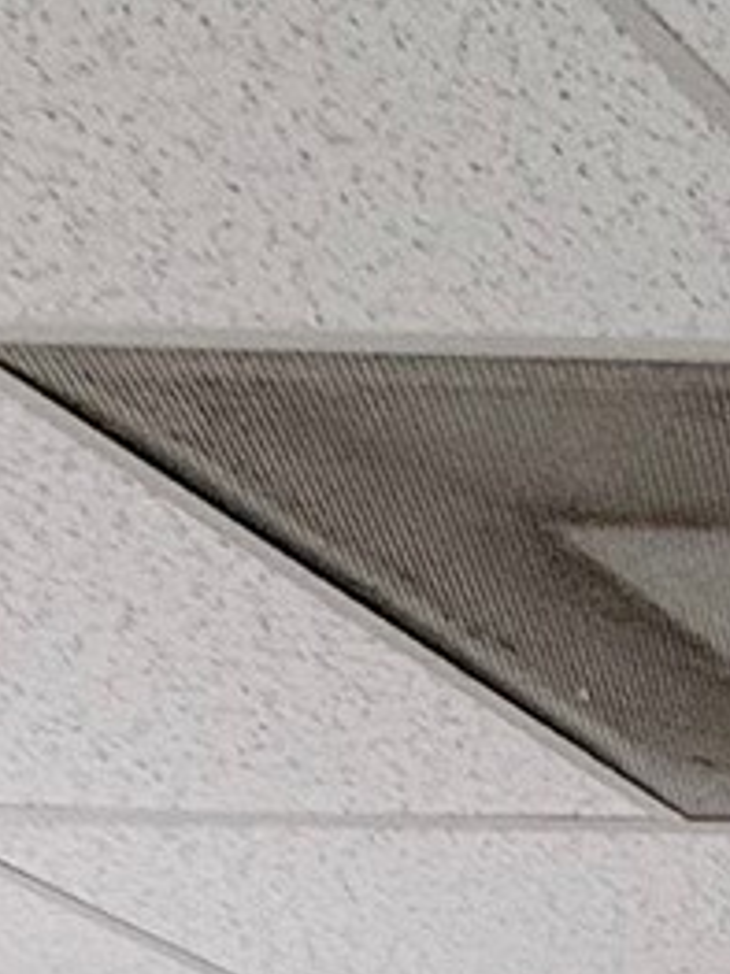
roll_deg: +0.0
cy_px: 2504
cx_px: 3042
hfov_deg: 7.8
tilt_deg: -3.6
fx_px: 3067
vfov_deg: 12.7
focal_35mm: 109
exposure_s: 1/120
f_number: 2.2
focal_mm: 2.22
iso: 160
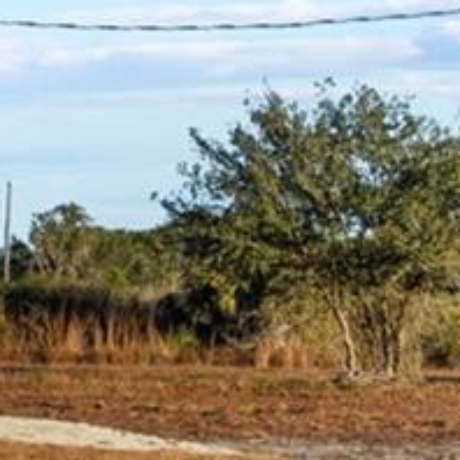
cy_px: 267
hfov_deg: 6.3
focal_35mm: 240
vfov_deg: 7.3
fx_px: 3608
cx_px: -1178
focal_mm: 35
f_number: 8
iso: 100
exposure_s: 1/100
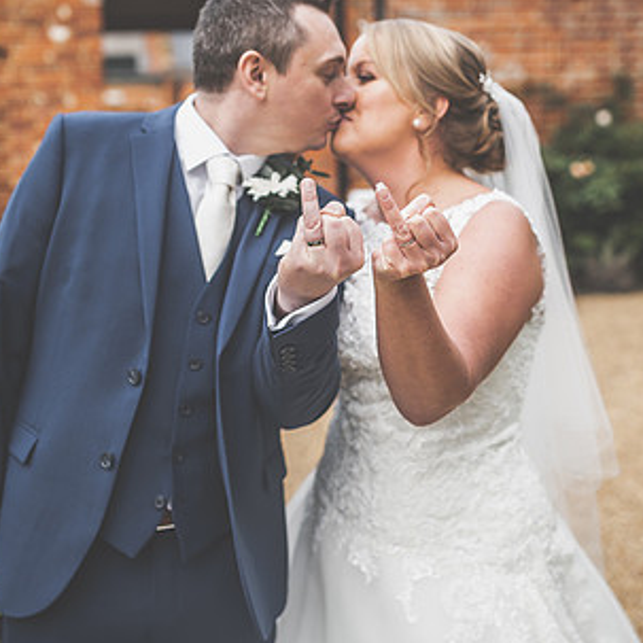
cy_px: 255
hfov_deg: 30.0
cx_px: 312
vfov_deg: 30.0
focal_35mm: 57
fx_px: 1198
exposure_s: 1/400
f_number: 2
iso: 125
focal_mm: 35
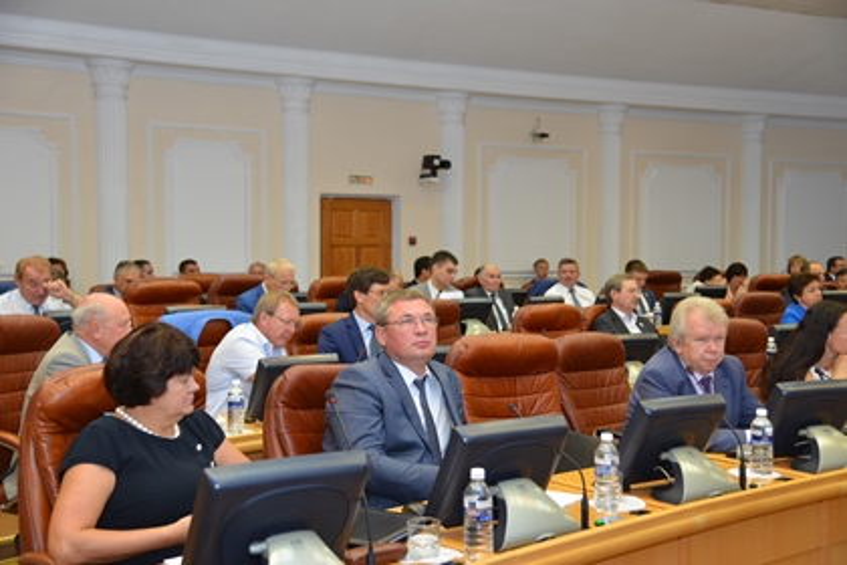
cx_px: 424
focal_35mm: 40
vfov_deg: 33.4
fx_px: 941
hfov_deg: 48.5
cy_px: 282
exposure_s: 1/60
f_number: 4
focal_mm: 40
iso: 400
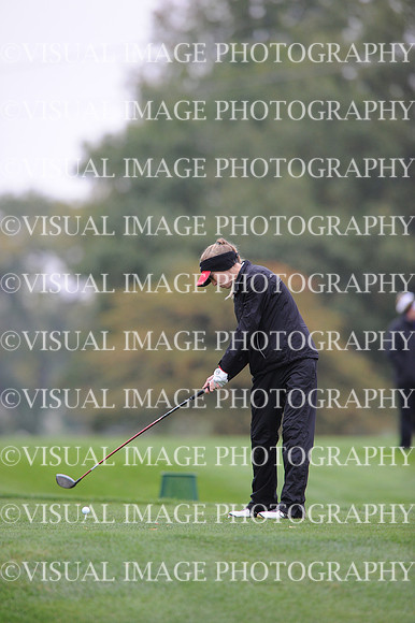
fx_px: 6924
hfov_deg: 3.4
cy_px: 312
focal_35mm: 400
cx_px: 208
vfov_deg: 5.2
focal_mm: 400
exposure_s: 1/2000
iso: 1600
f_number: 4
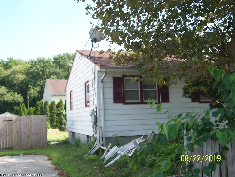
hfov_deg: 47.9
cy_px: 90
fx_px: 265
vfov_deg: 36.8
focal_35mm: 39
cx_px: 115
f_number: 2.8
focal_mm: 6.3
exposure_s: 1/250
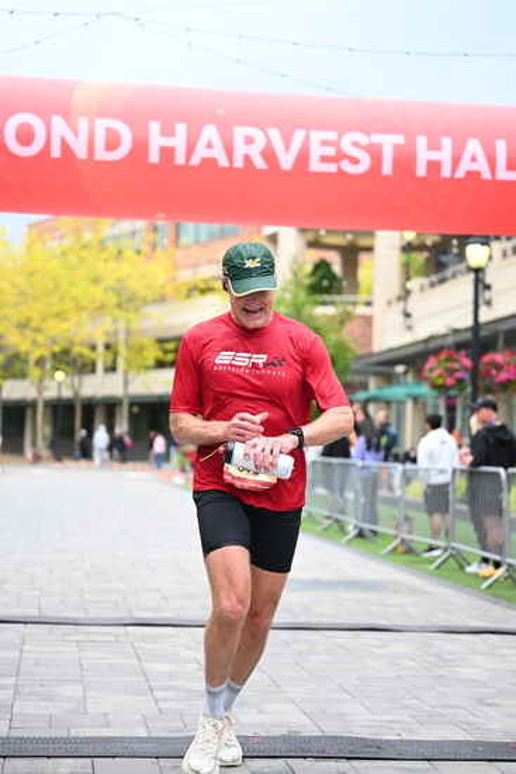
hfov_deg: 19.5
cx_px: 258
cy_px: 387
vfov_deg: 28.8
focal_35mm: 70
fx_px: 1504
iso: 800
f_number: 2.8
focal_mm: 70
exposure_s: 1/1600
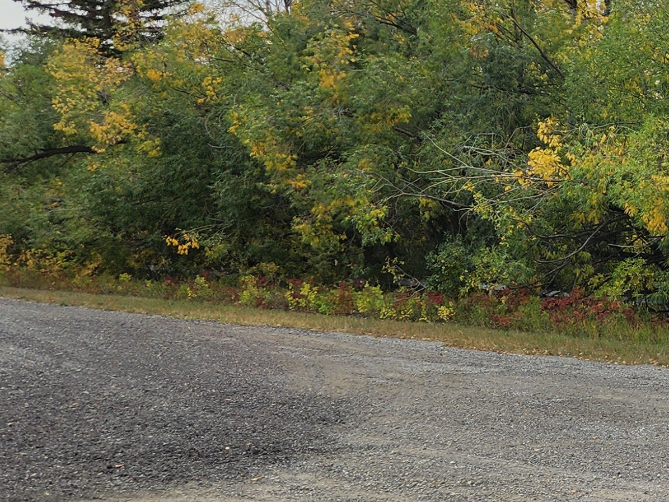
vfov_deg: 19.1
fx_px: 1488
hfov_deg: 21.6
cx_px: 974
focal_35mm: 77
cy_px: 151
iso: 20
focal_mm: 5.4
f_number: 1.8
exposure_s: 1/1775
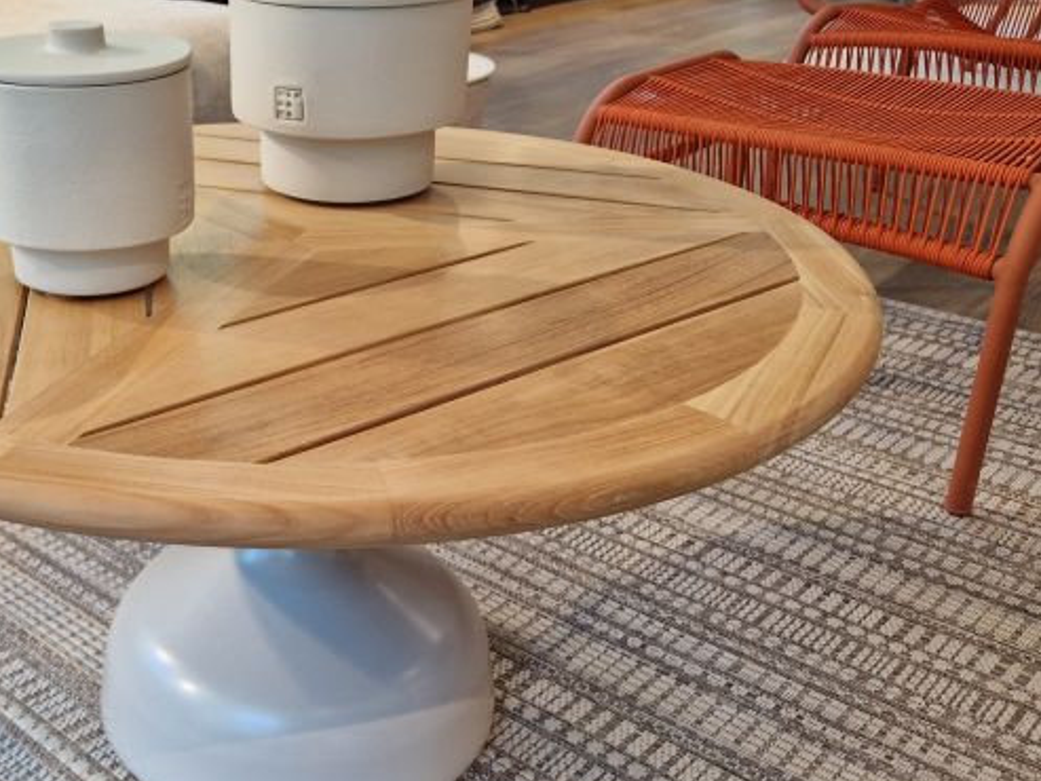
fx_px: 1263
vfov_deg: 34.4
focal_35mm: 42
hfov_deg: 43.3
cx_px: 255
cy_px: 370
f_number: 1.8
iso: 100
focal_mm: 5.4
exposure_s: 1/180
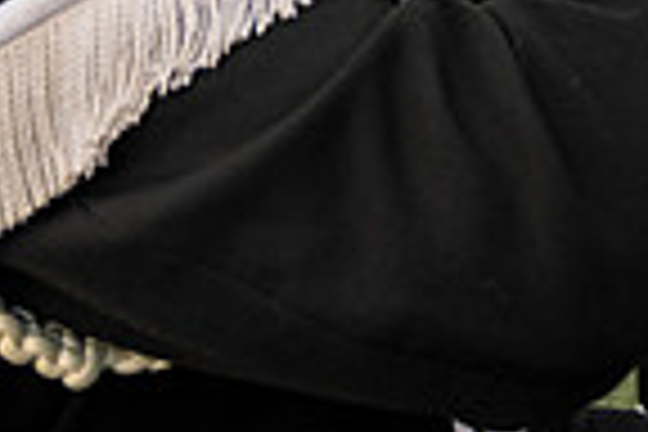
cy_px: -358
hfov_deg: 20.9
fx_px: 1746
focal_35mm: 97
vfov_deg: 12.8
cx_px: 468
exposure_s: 1/2000
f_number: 4
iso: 500
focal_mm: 24
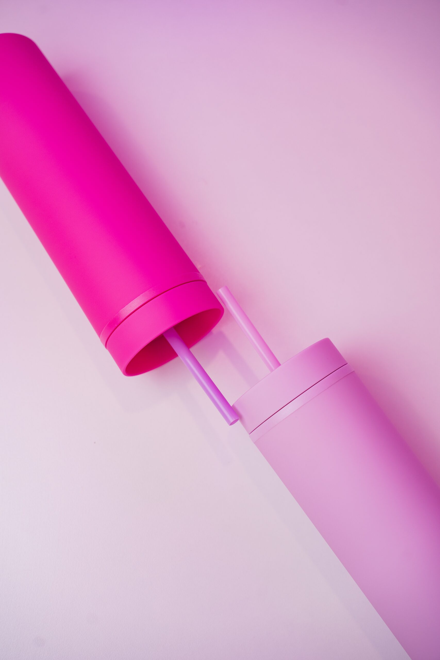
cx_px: 220
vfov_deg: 48.5
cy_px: 330
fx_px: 733
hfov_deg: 33.4
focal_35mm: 40
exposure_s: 1/160
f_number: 4.5
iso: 320
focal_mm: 40
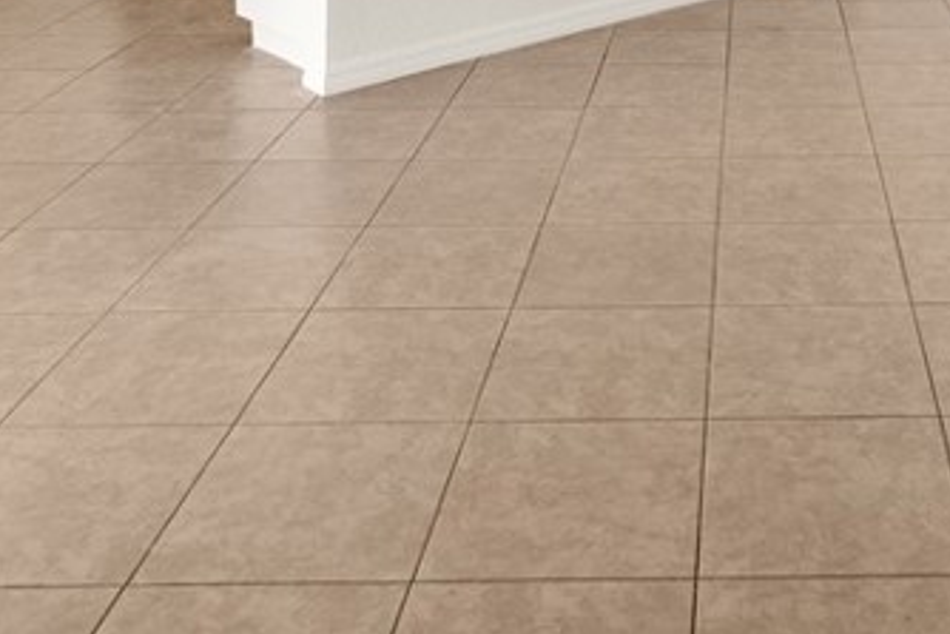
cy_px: -232
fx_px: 1294
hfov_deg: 38.5
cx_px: 788
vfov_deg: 23.6
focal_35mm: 49
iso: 200
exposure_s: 1/8
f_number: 8
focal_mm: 16
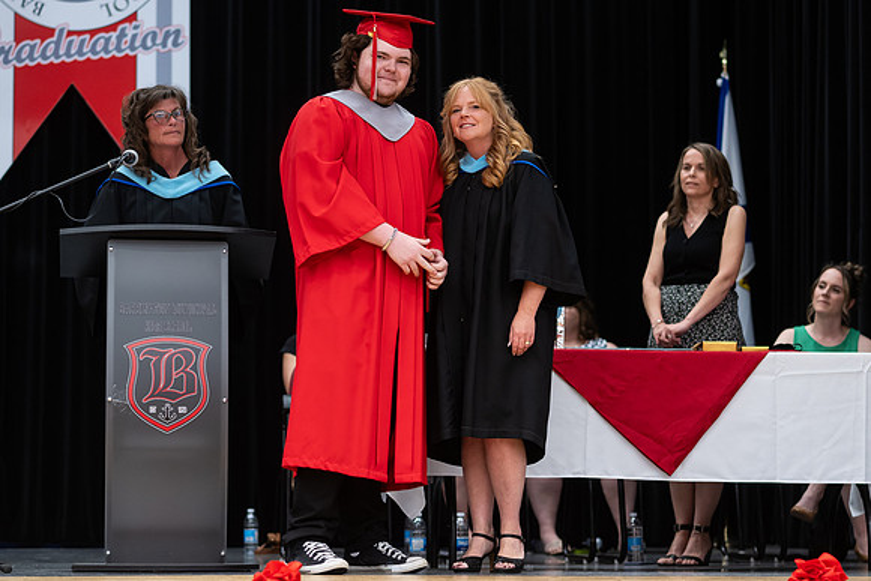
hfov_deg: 18.5
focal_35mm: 110
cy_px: 322
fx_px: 2671
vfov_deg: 12.4
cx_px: 436
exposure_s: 1/200
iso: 1000
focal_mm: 85
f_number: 2.8
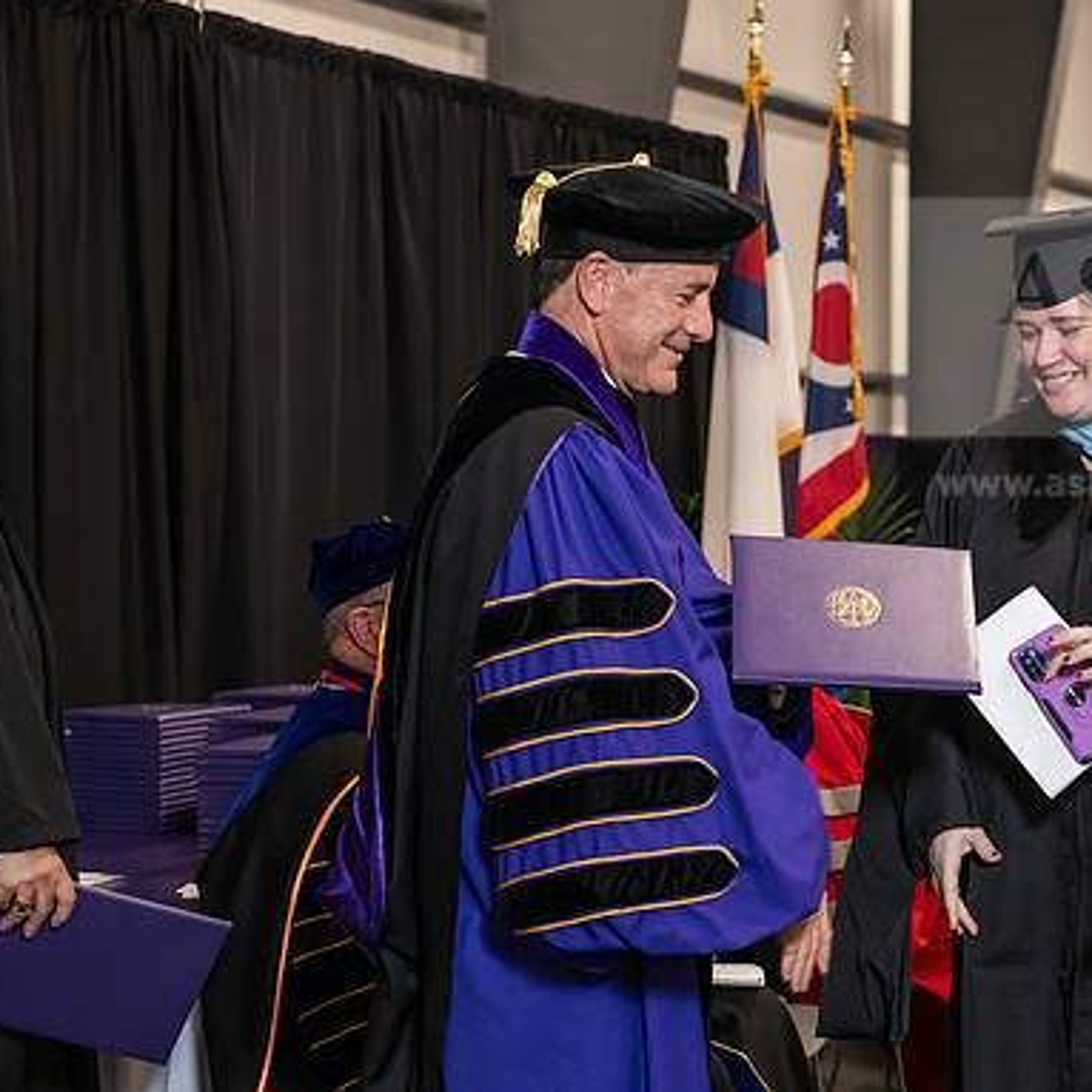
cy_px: 543
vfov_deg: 19.3
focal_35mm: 90
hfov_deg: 19.2
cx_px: 807
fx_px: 3212
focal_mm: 70
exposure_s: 1/125
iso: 2000
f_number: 5
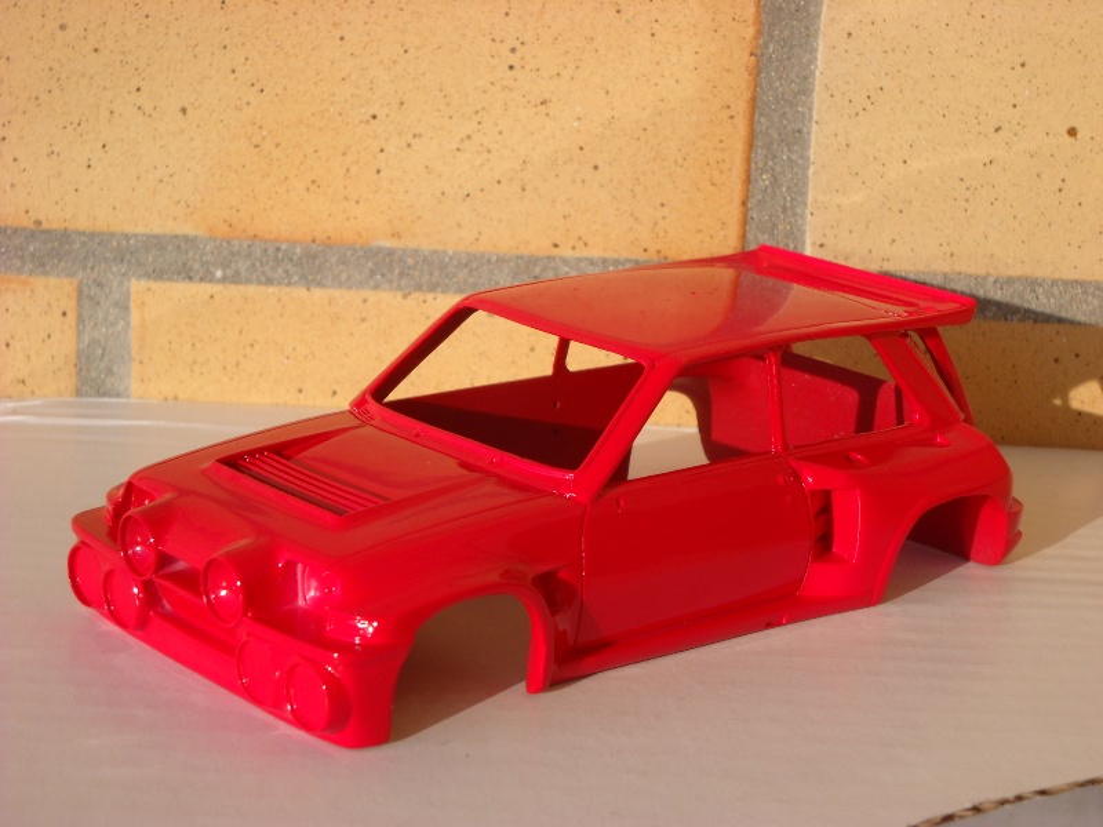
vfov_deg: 19.1
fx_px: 2454
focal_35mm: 77
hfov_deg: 25.3
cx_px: 552
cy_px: 414
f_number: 7.8
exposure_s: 1/209
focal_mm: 12.71
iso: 64
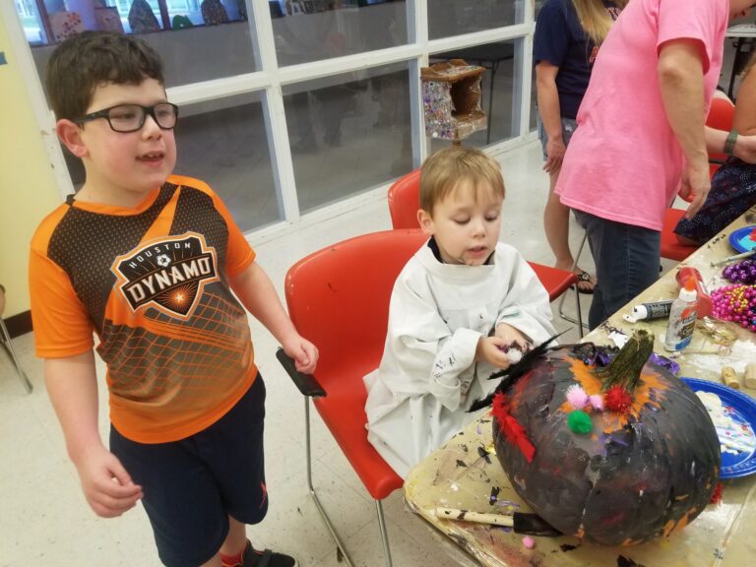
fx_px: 568
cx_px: 378
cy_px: 284
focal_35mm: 26
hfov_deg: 67.3
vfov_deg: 53.1
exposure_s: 1/60
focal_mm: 4.25
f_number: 1.7
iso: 200
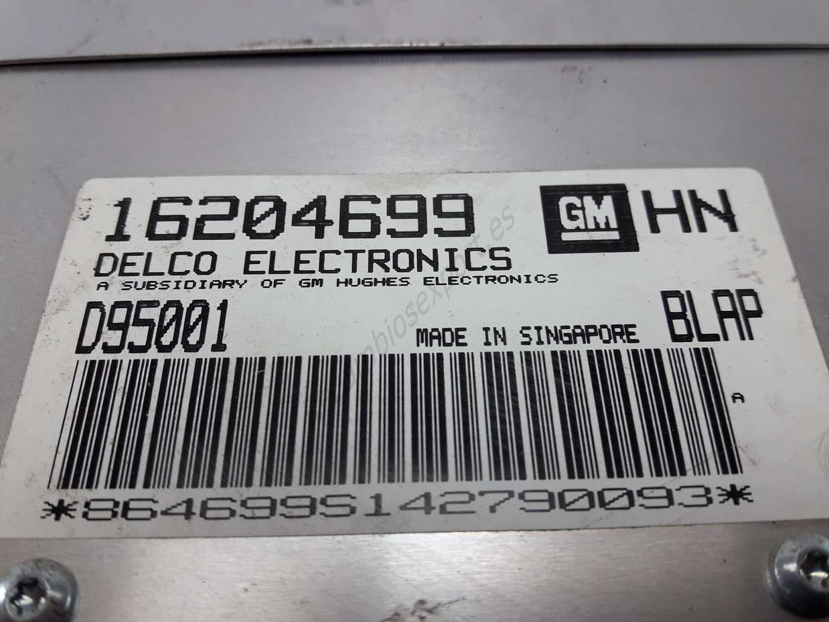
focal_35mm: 28
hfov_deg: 63.5
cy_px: 311
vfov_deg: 49.7
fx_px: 670
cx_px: 414
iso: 50
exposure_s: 1/100
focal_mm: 3.7
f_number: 1.9
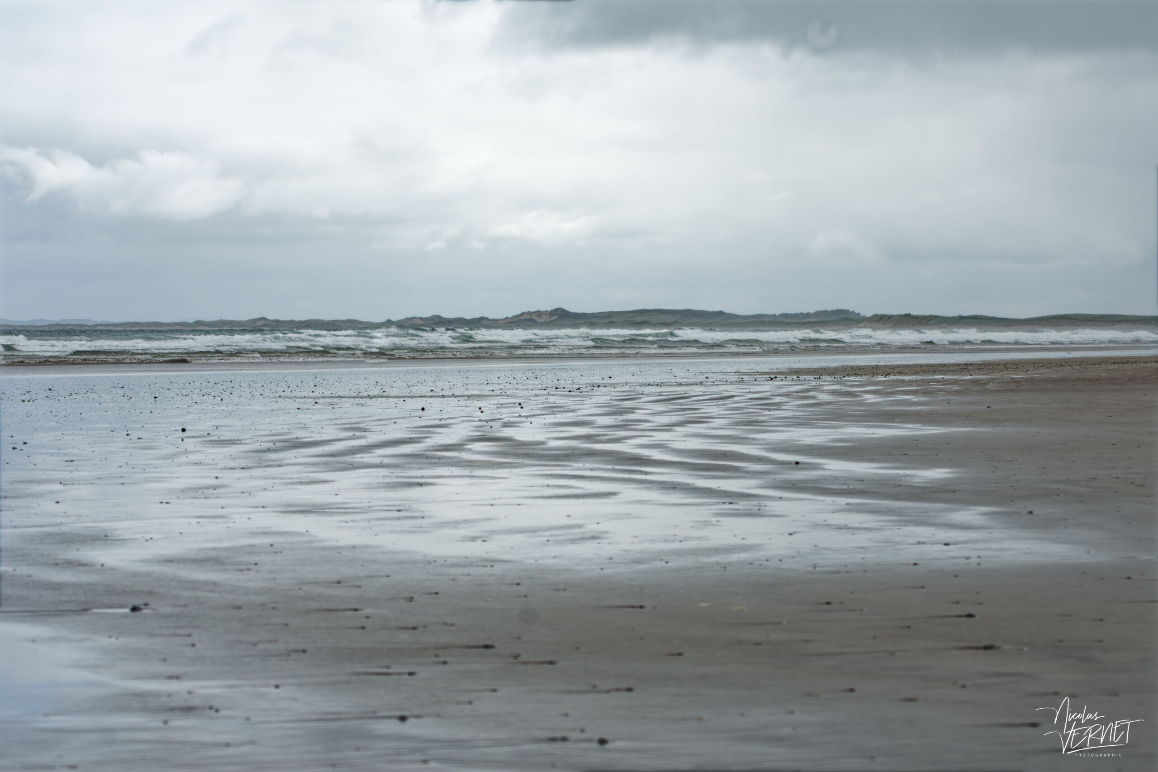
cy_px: 386
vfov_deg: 13.0
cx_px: 579
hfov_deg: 19.5
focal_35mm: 105
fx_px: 3377
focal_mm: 70
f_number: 8
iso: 360
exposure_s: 1/1000
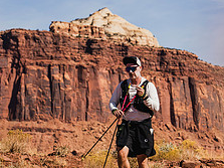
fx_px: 1229
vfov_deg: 7.8
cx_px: 220
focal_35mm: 190
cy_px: 137
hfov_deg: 10.3
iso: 160
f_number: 4.5
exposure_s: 1/2000
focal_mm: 69
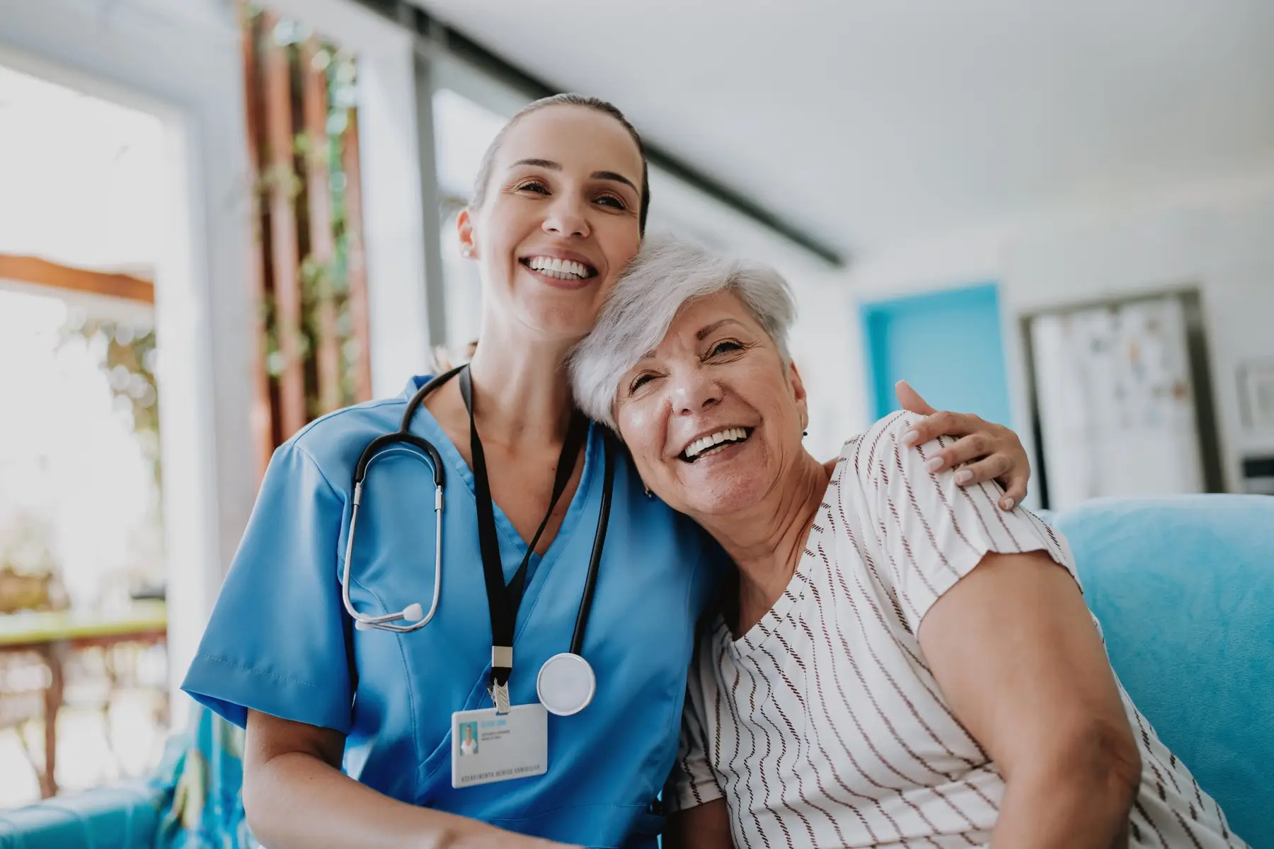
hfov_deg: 54.4
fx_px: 1239
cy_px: 424
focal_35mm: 35
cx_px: 637
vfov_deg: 37.9
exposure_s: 1/320
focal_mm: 35
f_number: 1.4
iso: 200
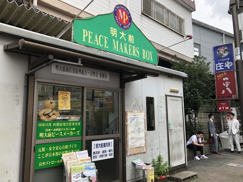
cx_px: 119
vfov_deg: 48.2
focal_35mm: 29
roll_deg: +0.5
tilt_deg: +8.4
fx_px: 204
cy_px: 91
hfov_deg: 61.7
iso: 20
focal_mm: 4
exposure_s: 1/340
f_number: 1.8
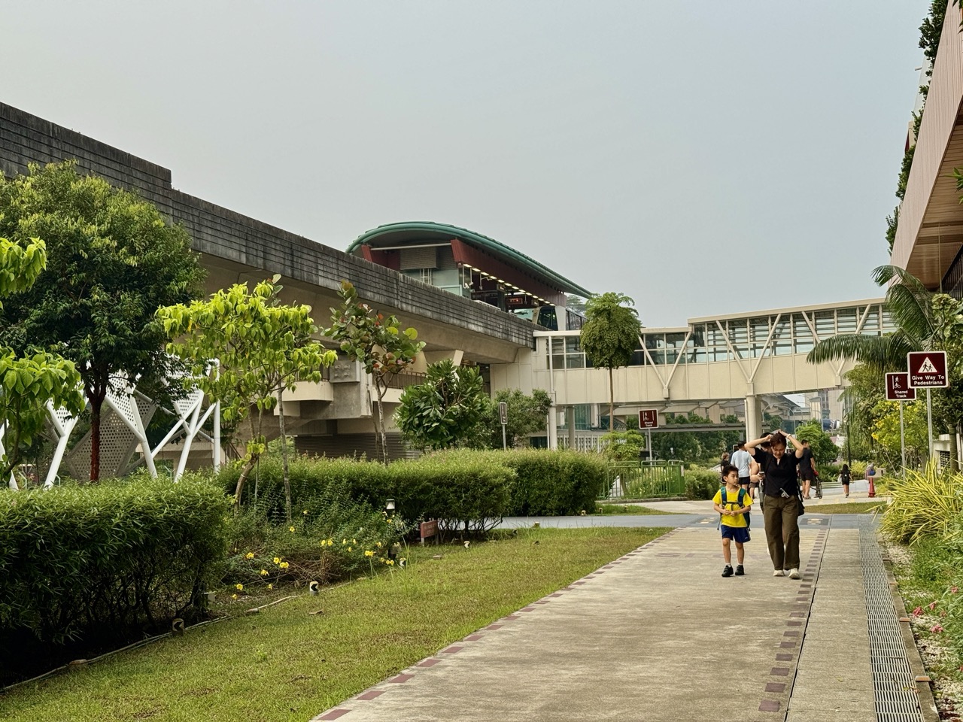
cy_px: 361
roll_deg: +1.4
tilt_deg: +3.5
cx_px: 482
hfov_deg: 39.7
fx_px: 1335
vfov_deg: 30.3
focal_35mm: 48
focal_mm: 6.76
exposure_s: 1/577
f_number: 1.78
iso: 64
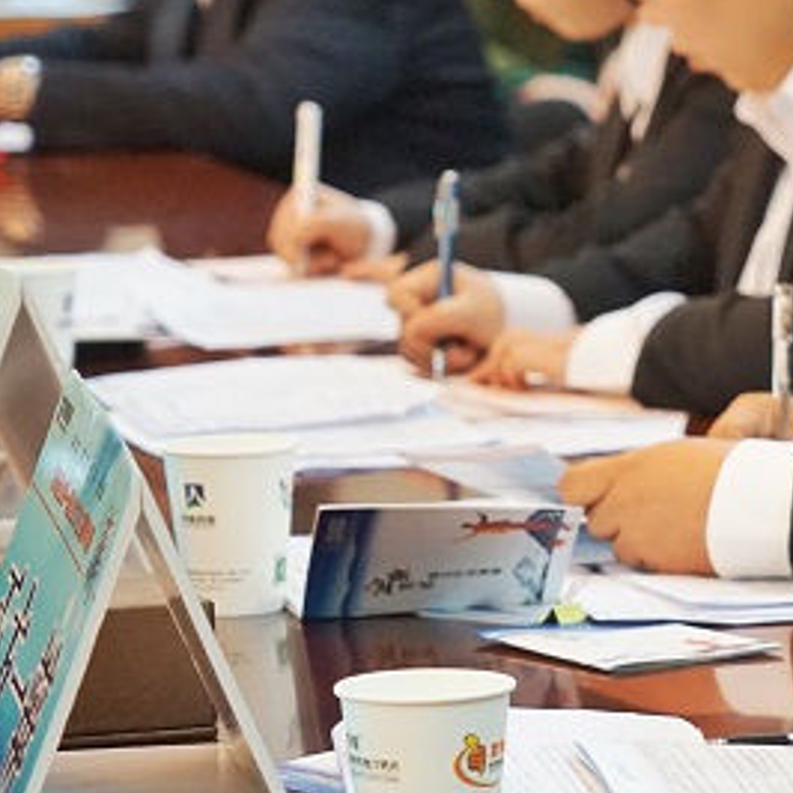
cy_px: 350
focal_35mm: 263
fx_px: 6816
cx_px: 1145
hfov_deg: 6.6
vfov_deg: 6.7
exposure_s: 1/50
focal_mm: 103
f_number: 6.3
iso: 6400
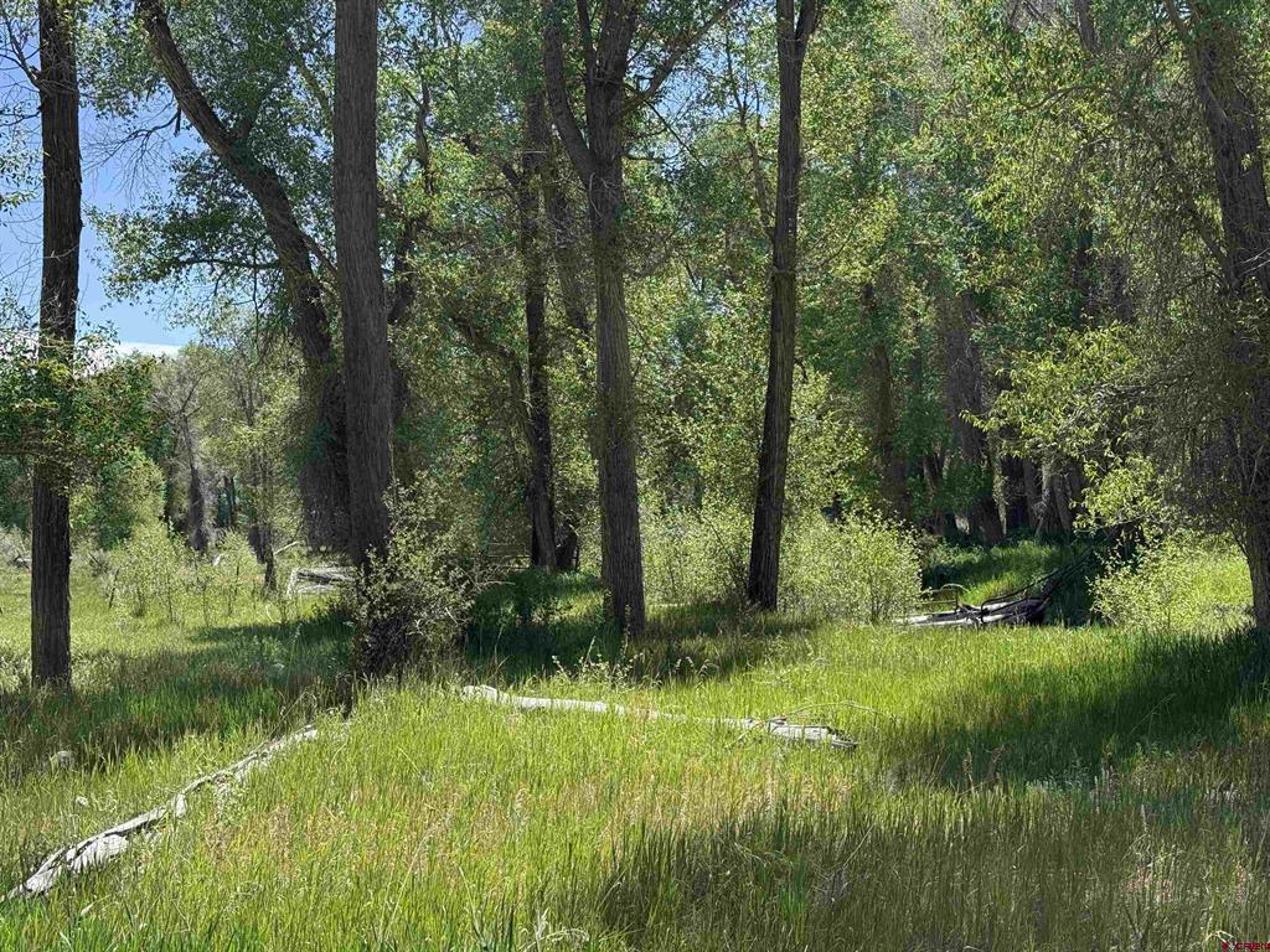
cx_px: 635
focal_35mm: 48
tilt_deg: +2.4
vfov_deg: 30.3
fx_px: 1761
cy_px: 476
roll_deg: +1.9
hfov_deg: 39.7
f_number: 1.78
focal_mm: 6.76
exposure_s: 1/2273
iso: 100
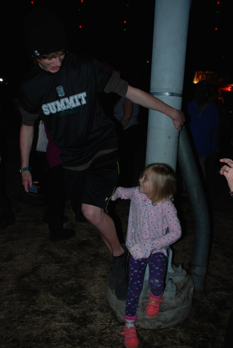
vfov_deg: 61.9
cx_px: 116
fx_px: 290
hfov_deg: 43.7
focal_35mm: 30
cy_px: 174
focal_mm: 20
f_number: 3.8
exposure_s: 1/60
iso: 200
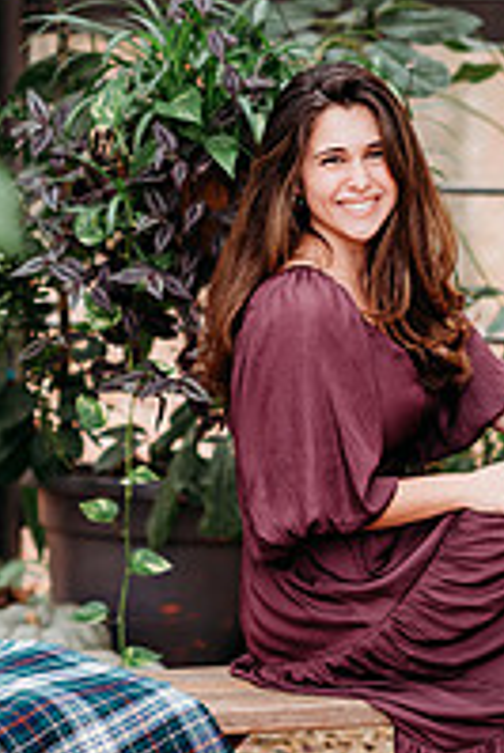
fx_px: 4025
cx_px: 496
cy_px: 310
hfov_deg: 7.1
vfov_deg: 10.7
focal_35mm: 192
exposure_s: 1/200
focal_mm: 85
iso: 320
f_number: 2.2
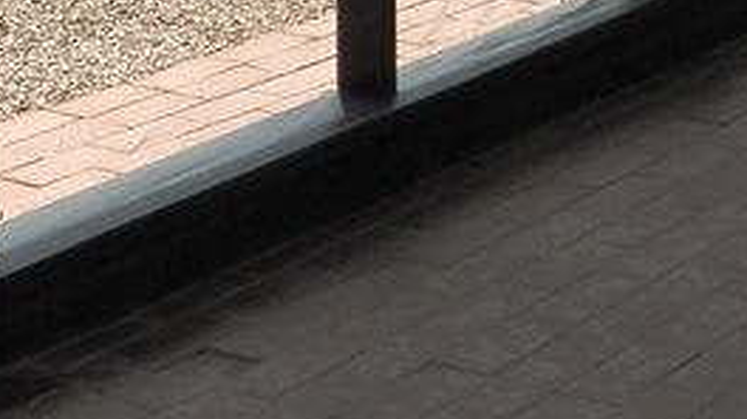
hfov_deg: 16.3
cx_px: 792
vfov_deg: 8.8
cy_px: -490
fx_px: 2533
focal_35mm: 128
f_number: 4
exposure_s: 1/1000
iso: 125
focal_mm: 5.5
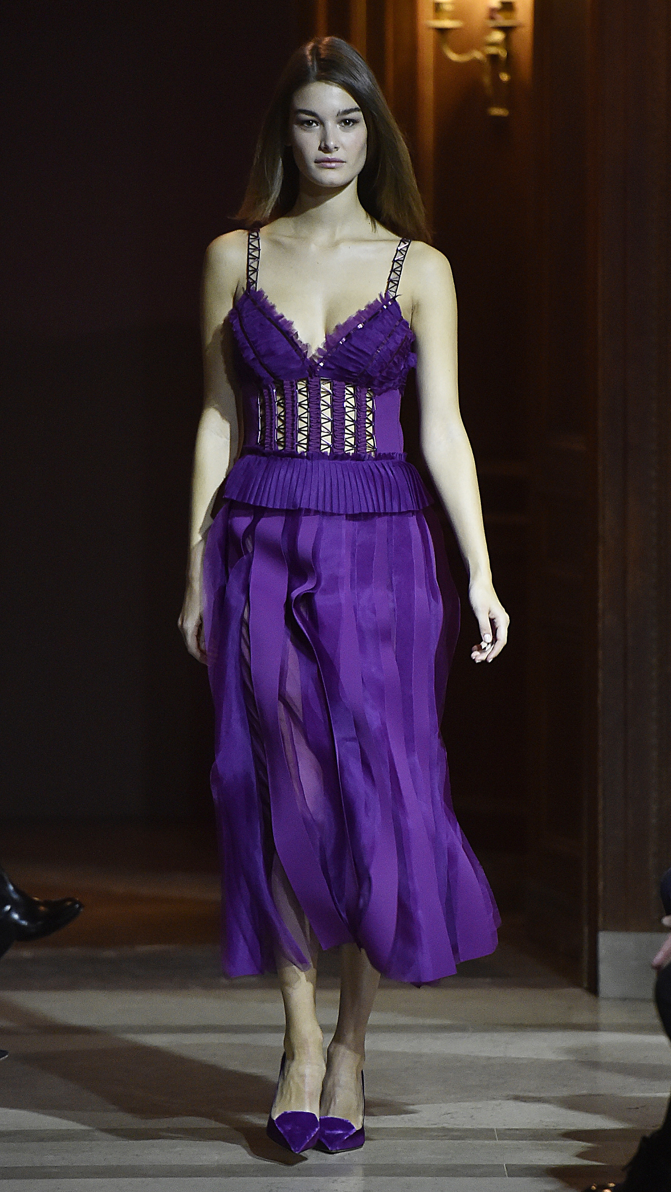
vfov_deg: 10.3
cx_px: 319
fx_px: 6641
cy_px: 596
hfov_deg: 5.8
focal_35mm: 210
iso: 4000
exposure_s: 1/250
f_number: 2.8
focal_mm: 200
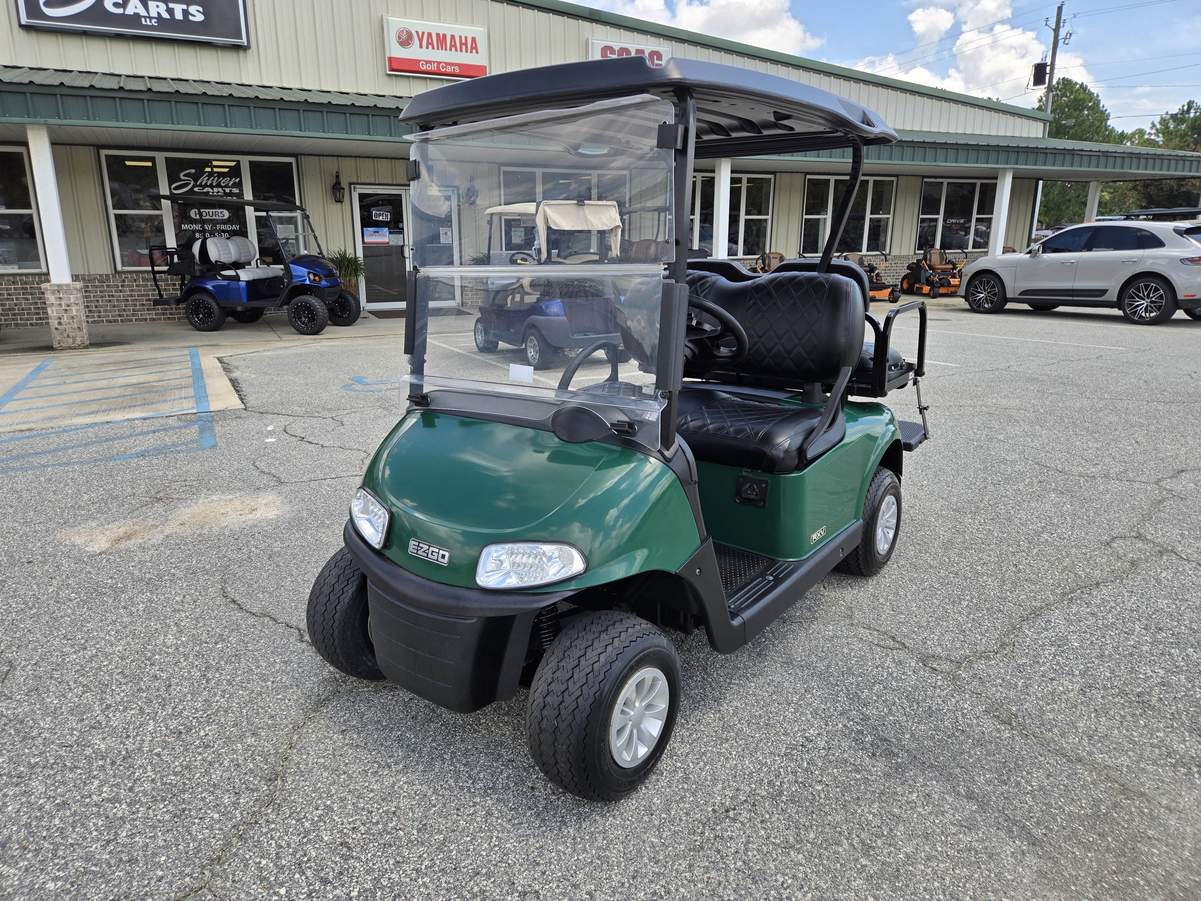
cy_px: 450
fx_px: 798
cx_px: 600
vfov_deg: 58.9
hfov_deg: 73.9
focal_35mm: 23
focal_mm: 5.4
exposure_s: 1/1002
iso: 25
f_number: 1.8
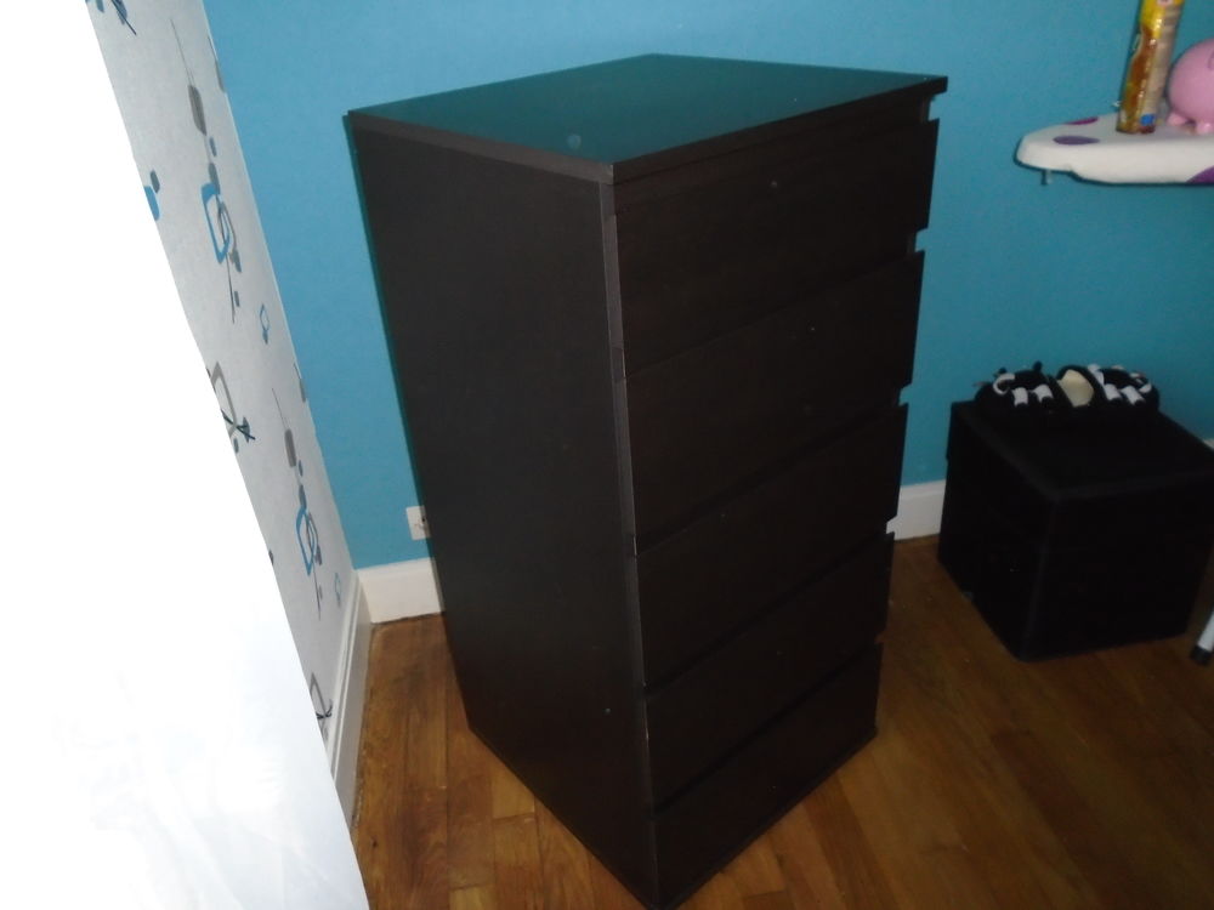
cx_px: 607
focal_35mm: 26
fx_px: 912
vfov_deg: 53.1
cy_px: 455
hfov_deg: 67.3
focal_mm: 4.6
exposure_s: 1/30
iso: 400
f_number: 3.2
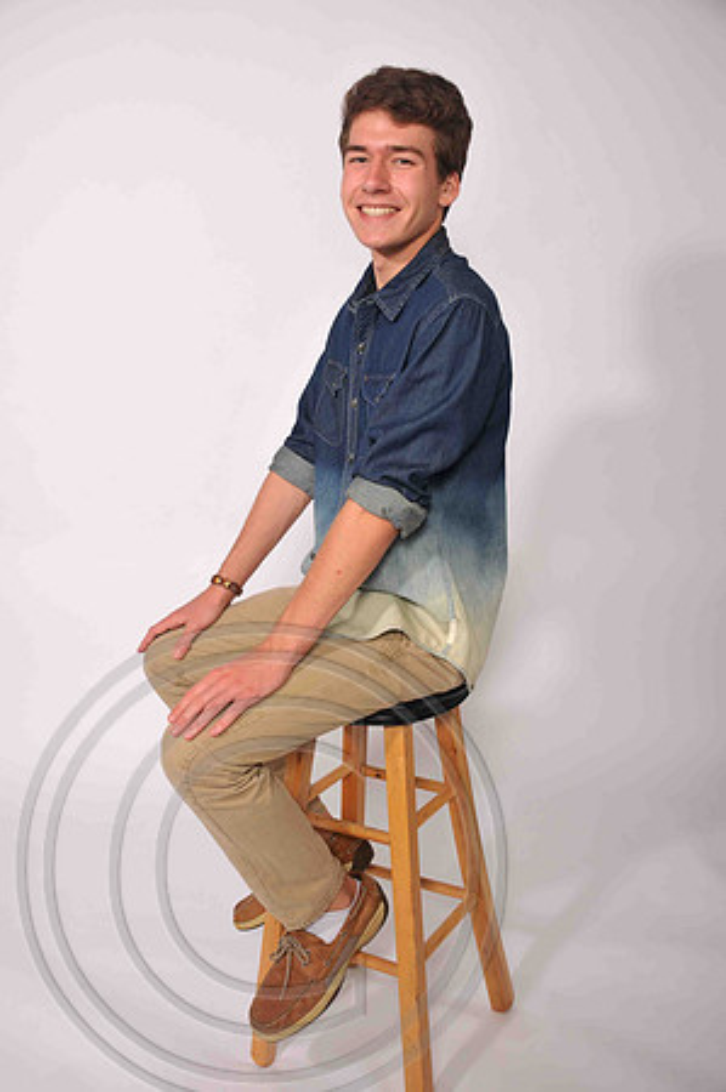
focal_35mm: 36
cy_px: 546
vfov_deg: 53.2
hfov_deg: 36.8
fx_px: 1091
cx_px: 363
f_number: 5
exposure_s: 1/160
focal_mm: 24
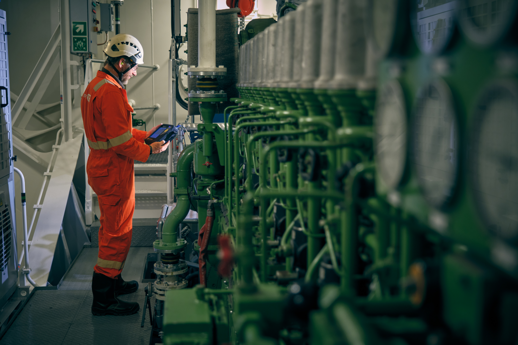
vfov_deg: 28.1
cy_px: 172
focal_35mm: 48
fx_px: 691
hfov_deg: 41.1
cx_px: 259
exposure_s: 1/30
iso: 800
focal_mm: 32.1
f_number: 2.8
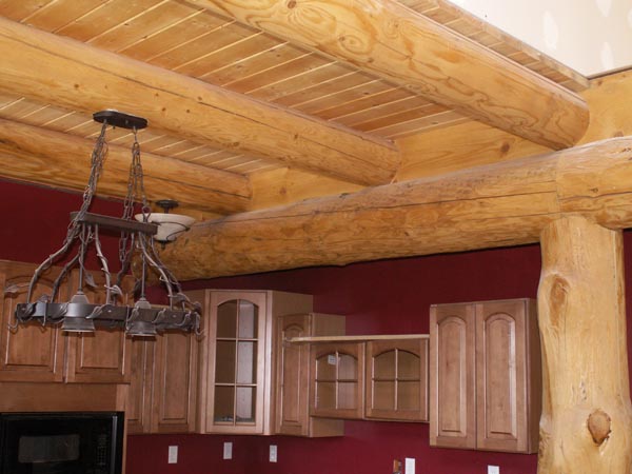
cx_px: 316
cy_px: 237
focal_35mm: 46
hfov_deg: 41.2
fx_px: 840
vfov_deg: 31.5
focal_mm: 7.59
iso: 160
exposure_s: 1/40
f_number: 3.2
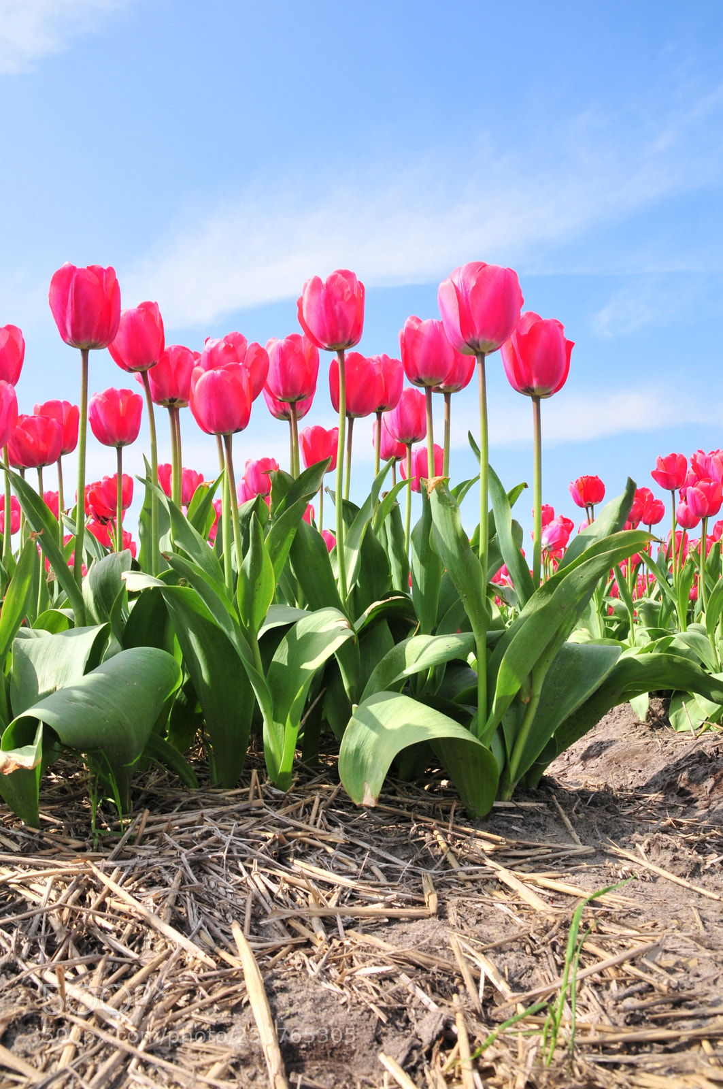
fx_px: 815
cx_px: 362
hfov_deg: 47.8
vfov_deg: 67.4
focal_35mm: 27
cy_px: 544
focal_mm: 18
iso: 200
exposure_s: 1/160
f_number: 11
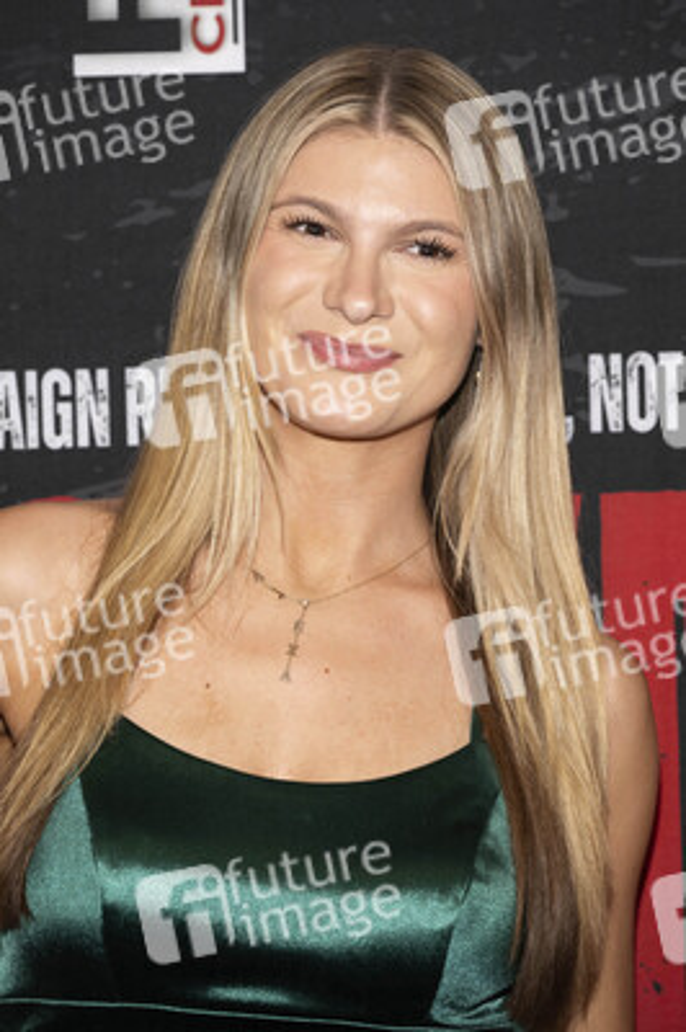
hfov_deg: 11.4
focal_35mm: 120
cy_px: 516
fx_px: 3436
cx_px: 343
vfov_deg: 17.1
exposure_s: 1/200
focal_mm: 120
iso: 800
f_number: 5.6
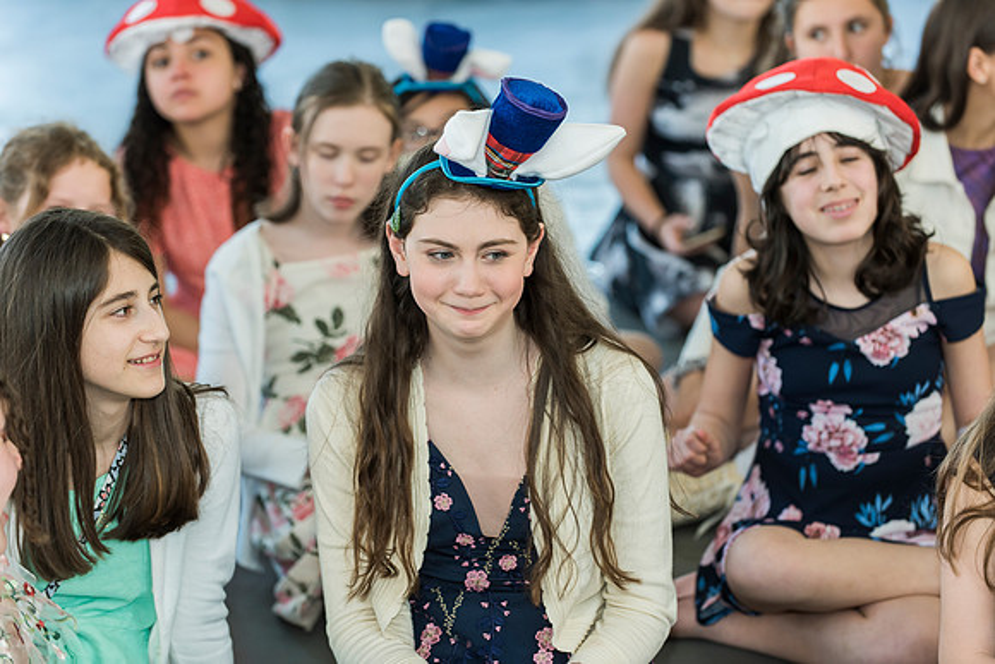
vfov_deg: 11.0
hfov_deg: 16.4
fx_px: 3456
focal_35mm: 125
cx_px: 498
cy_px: 332
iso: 500
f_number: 4
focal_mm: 125
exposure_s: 1/160
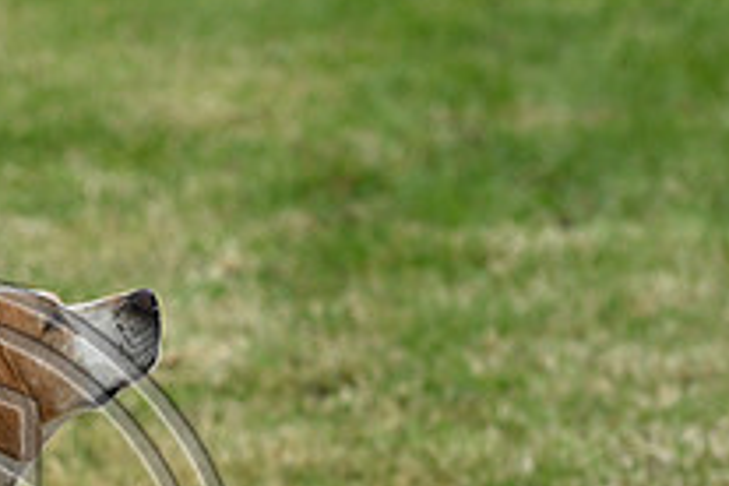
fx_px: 7087
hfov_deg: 5.9
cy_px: 576
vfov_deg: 3.9
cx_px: -155
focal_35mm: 350
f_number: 4.5
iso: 140
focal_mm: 125
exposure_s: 1/1000
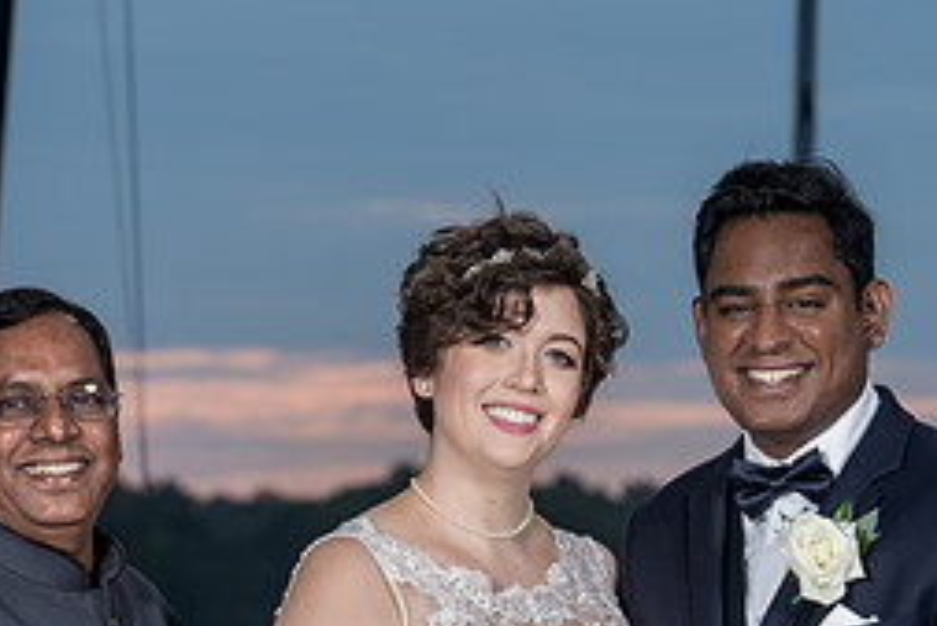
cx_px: 533
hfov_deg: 6.0
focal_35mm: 344
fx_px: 8958
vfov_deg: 4.0
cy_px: 591
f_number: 8
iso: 100
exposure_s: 1/200
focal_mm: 146
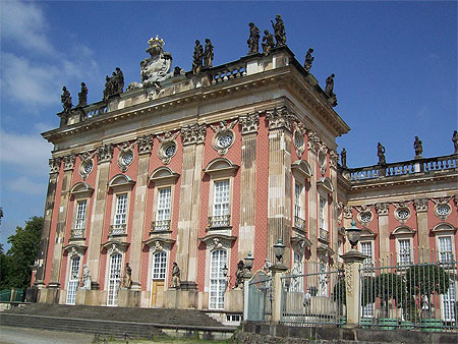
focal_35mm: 36
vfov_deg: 39.7
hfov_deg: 51.3
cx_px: 229
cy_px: 172
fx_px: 477
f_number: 4.8
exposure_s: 1/1007
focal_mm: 6
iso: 80
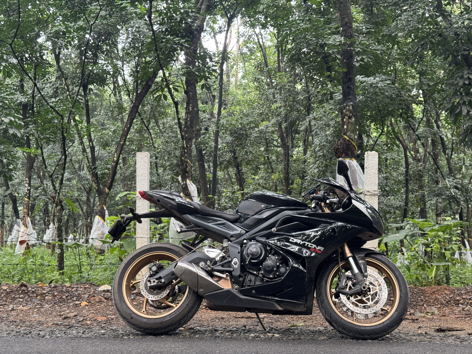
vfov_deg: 30.3
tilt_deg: +4.0
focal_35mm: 48
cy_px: 177
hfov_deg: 39.7
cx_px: 236
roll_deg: +1.3
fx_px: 654
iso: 125
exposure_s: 1/60
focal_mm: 6.76
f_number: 1.78
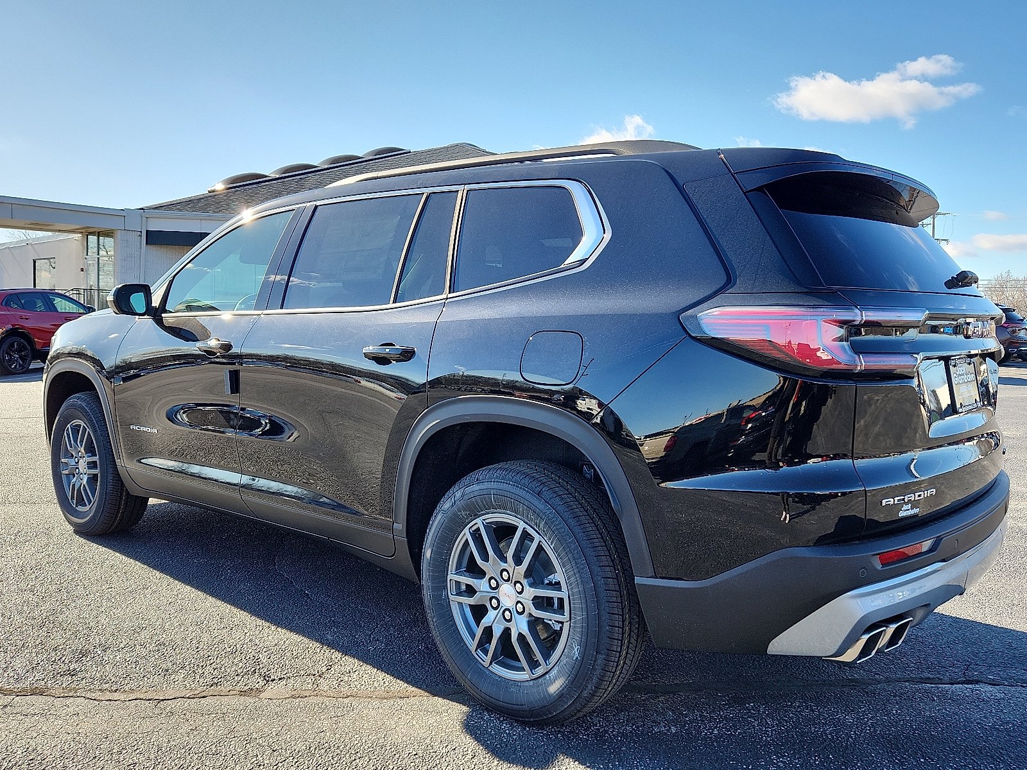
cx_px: 514
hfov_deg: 73.9
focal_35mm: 23
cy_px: 385
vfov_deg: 58.9
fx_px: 682
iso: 50
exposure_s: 1/556
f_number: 1.8
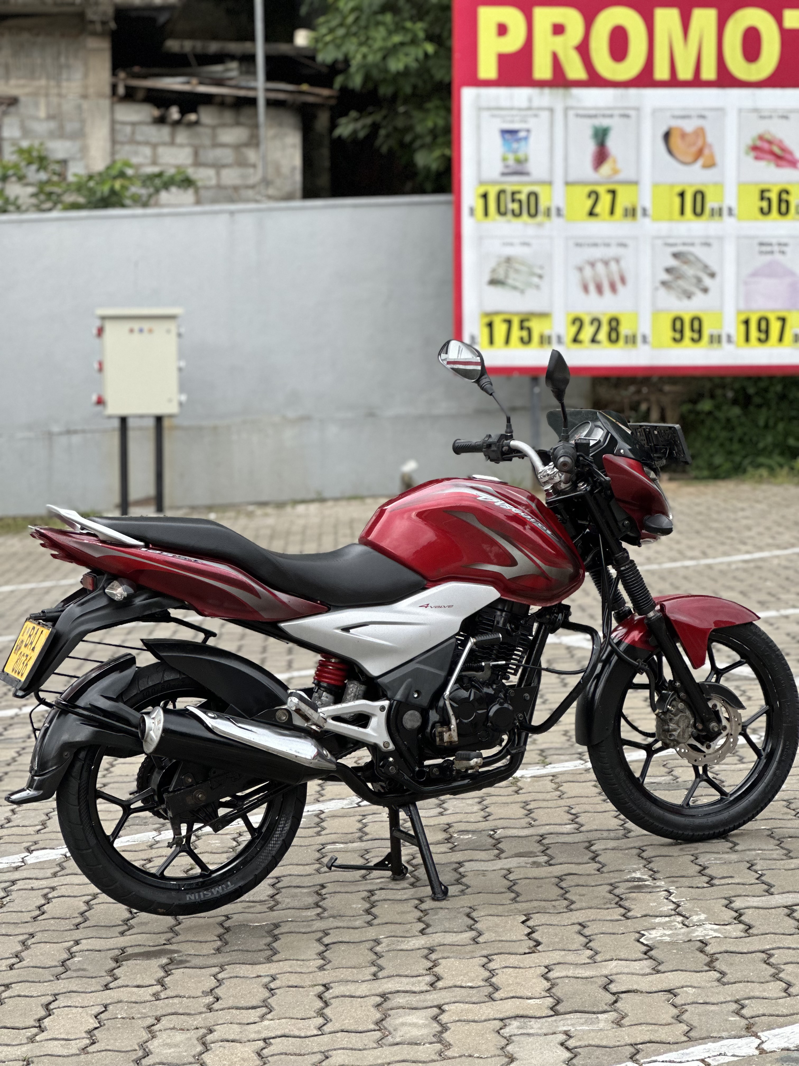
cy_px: 533
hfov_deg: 19.1
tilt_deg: -3.2
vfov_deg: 25.3
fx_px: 2370
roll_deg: -0.6
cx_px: 400
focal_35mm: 77
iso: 160
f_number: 2.8
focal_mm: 9
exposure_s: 1/121
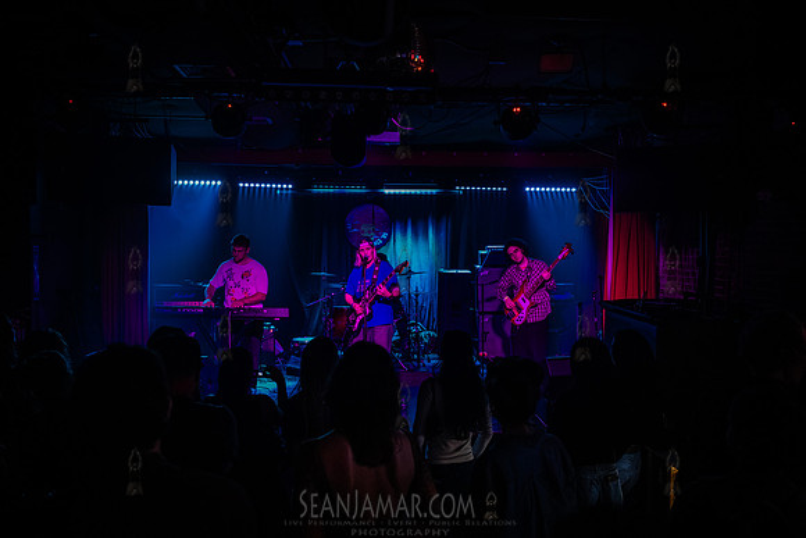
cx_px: 403
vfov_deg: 37.7
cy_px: 269
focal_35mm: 35
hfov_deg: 54.2
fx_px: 787
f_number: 3.2
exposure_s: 1/250
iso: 16000
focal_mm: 35
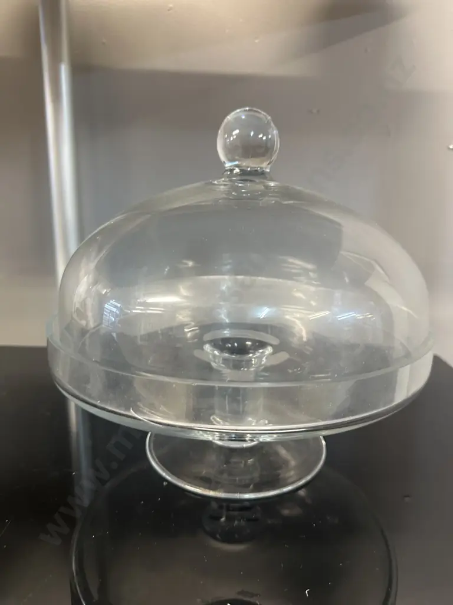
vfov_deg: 71.6
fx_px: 419
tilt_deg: -15.7
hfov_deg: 56.8
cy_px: 302
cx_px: 226
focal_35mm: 24
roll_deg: -1.6
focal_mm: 6.86
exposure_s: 1/50
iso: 400
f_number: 1.78
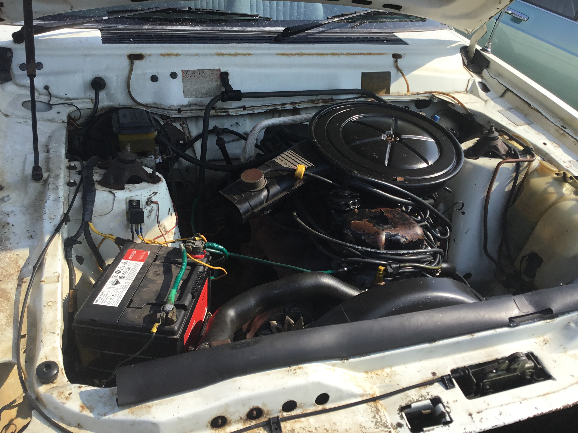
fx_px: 518
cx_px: 289
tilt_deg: -39.2
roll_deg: -6.9
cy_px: 216
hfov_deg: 58.4
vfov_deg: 45.4
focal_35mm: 31
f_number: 2.4
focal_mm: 3.3
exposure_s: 1/895
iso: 25
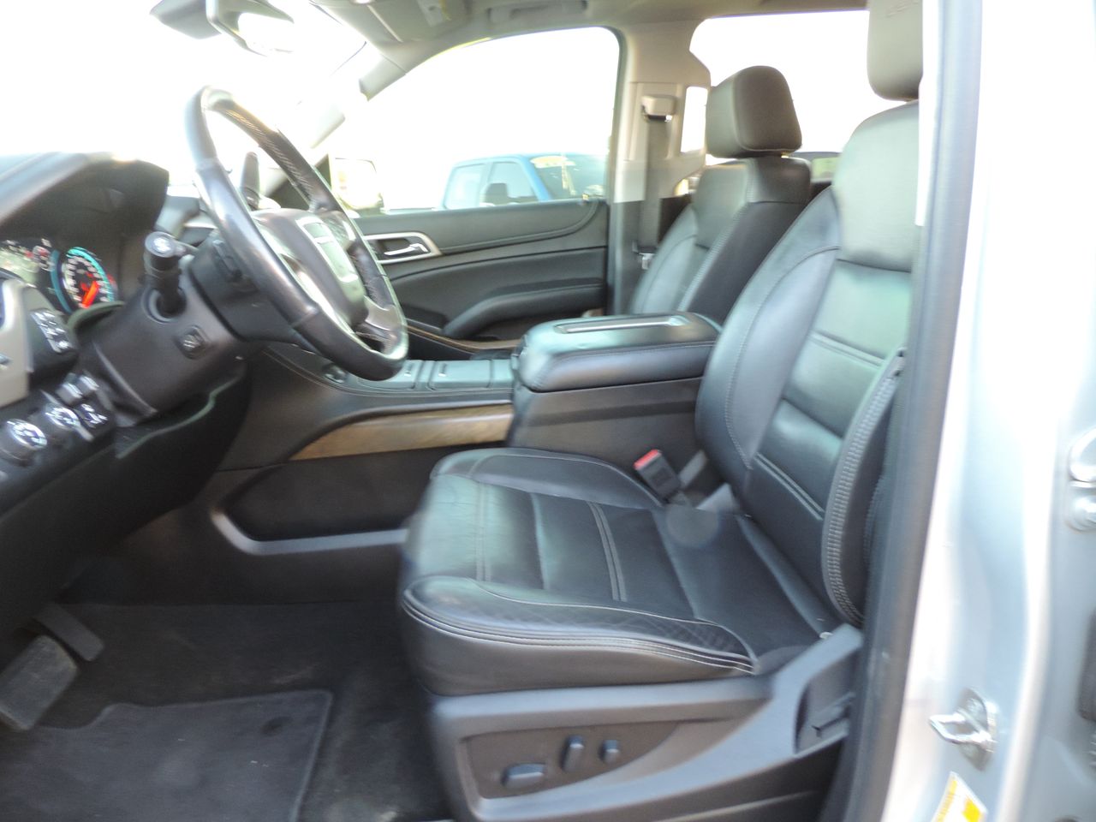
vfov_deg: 56.8
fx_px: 760
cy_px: 411
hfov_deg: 71.6
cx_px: 548
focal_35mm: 24
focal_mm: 4.3
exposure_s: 1/25
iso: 400
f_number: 3
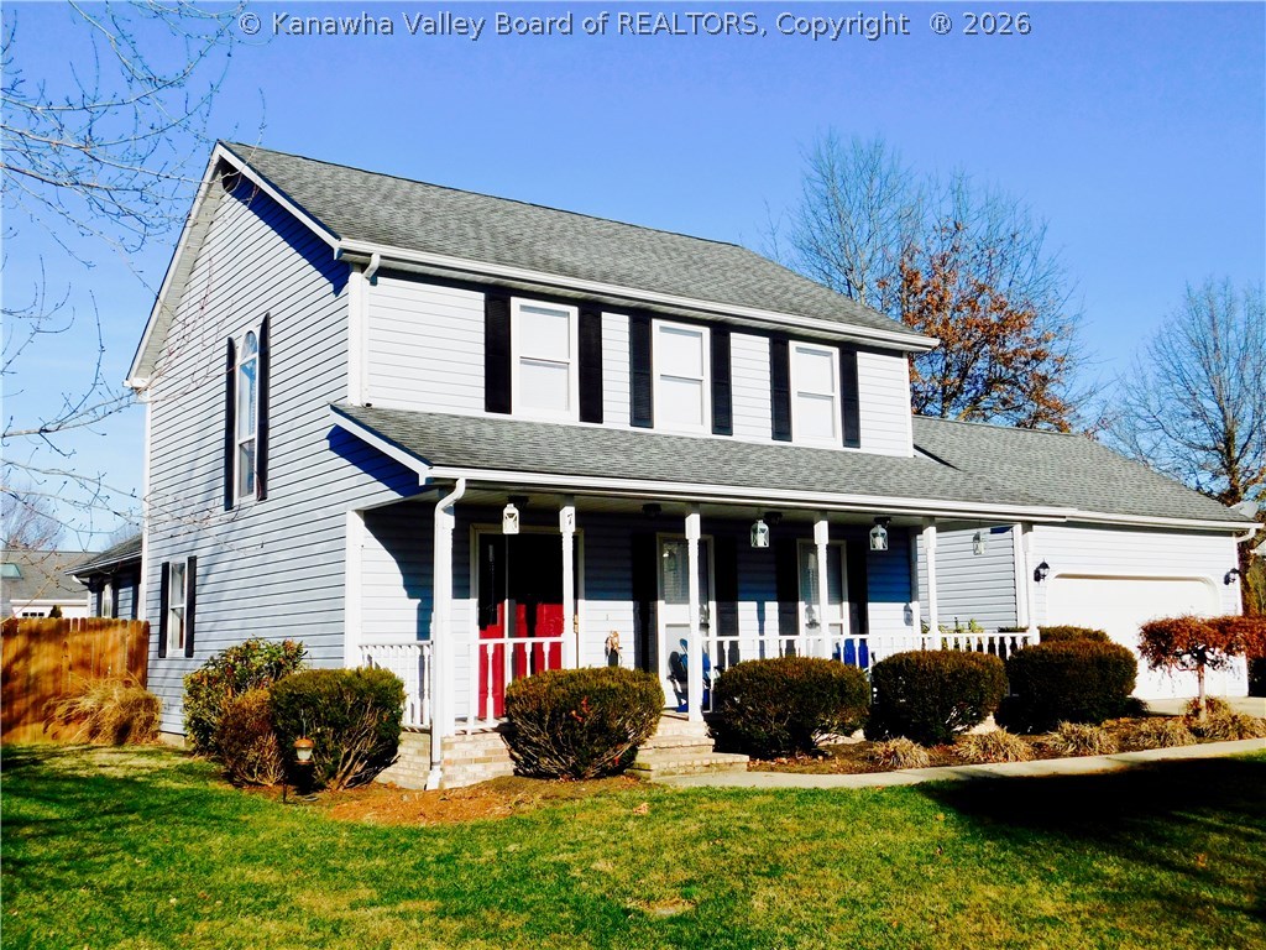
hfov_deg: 51.4
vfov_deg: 39.7
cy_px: 475
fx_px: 1317
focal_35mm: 36
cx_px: 633
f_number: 7
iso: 125
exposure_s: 1/500
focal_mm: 6.3
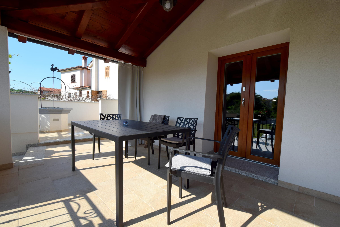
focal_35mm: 15
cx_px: 170
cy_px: 114
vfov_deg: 77.3
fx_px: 142
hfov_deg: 100.4
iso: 200
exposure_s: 1/320
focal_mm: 10
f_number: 9
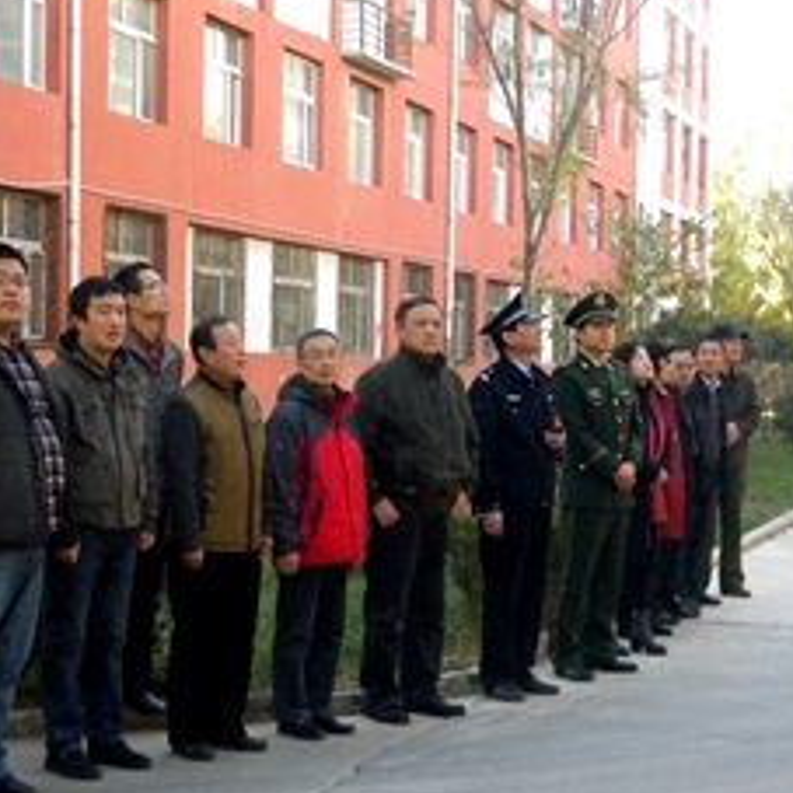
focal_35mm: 77
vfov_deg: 22.5
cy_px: 414
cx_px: 451
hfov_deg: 22.5
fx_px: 1996
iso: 400
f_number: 3.9
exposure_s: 1/268
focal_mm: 8.6
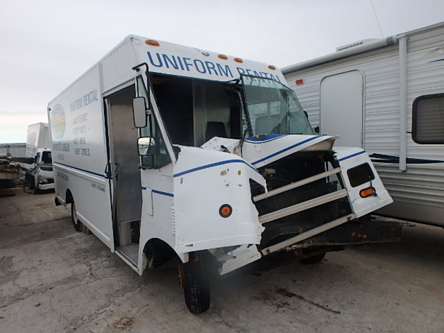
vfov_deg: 63.4
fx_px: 269
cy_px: 166
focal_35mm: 21
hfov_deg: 79.0
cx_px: 222
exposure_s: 1/160
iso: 125
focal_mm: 3.7
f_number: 3.5
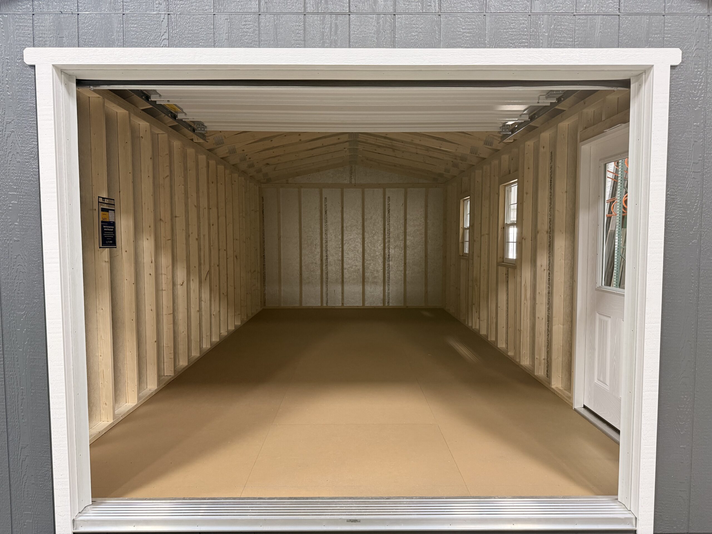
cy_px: 267
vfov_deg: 56.8
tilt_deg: -3.4
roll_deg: +0.3
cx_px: 356
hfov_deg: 71.6
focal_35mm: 24
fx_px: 494
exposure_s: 1/60
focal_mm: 6.76
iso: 250
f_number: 1.78
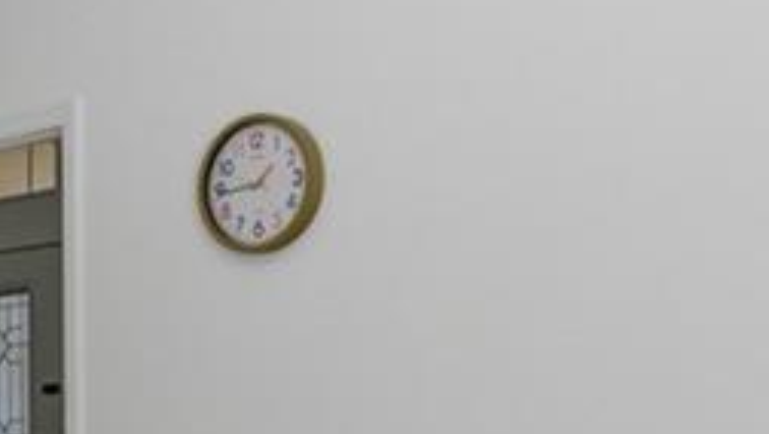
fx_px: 1387
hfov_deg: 27.9
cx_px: -101
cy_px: 460
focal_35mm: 68
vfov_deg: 17.2
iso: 400
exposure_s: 1/125
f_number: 9
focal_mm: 16
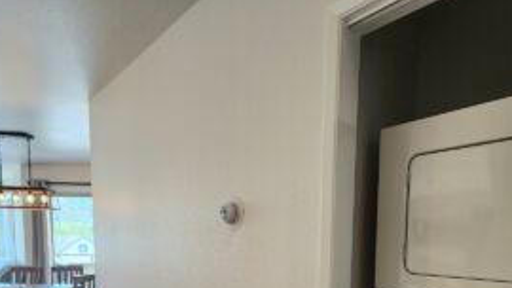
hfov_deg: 83.7
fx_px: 285
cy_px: 263
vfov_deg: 47.7
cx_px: 275
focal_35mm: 21
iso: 125
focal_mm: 2.2
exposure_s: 1/60.2
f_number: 2.2
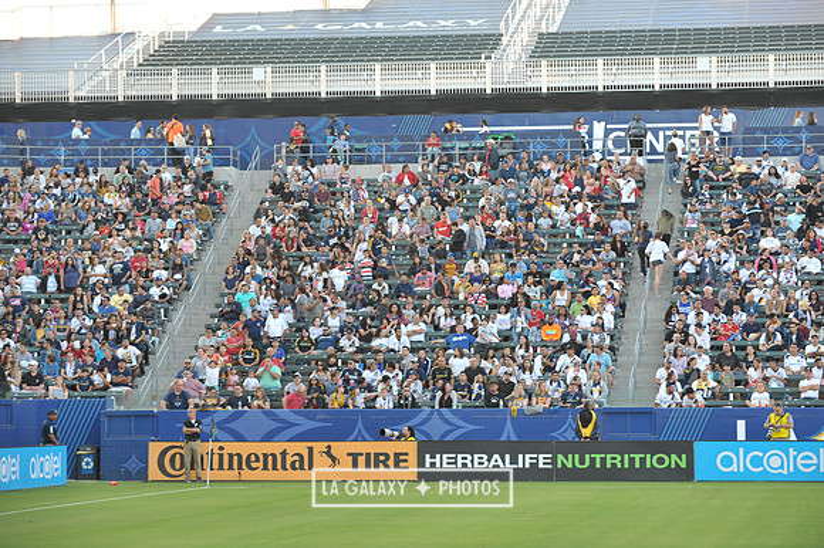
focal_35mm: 116
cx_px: 412
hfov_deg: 17.7
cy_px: 274
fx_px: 2653
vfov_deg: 11.8
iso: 400
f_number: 5.6
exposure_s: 1/125
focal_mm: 116
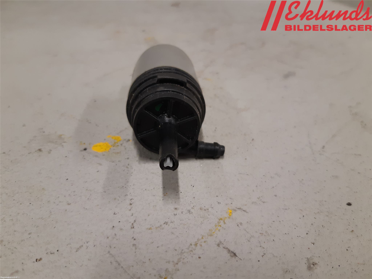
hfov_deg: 67.3
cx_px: 186
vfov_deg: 53.1
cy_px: 140
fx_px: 279
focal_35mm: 26
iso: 100
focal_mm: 3.93
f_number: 1.7
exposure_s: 1/50
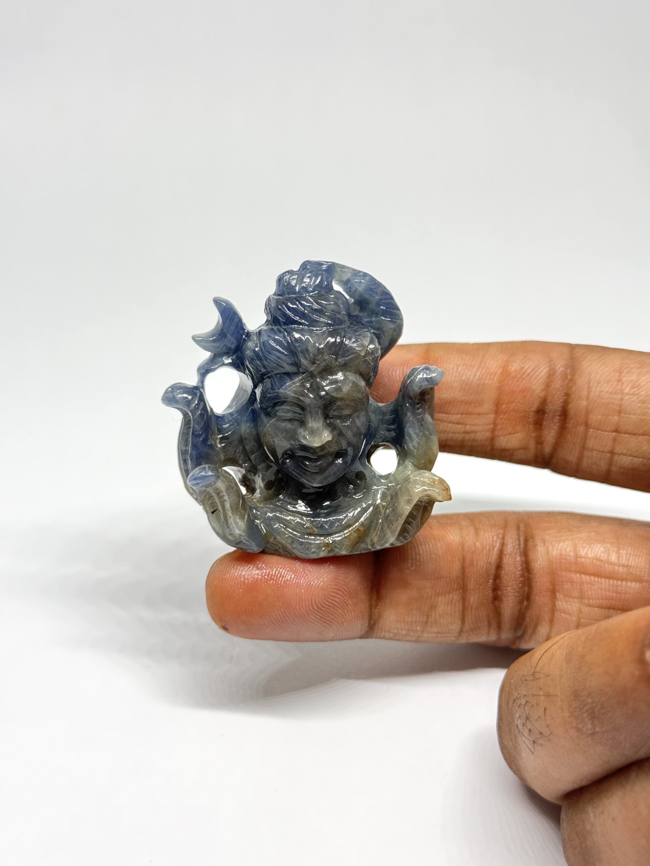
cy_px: 433
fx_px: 1202
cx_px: 325
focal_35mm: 48
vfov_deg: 39.7
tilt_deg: -28.8
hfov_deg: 30.3
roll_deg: -0.4
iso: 50
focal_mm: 6.76
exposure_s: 1/50
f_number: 1.78
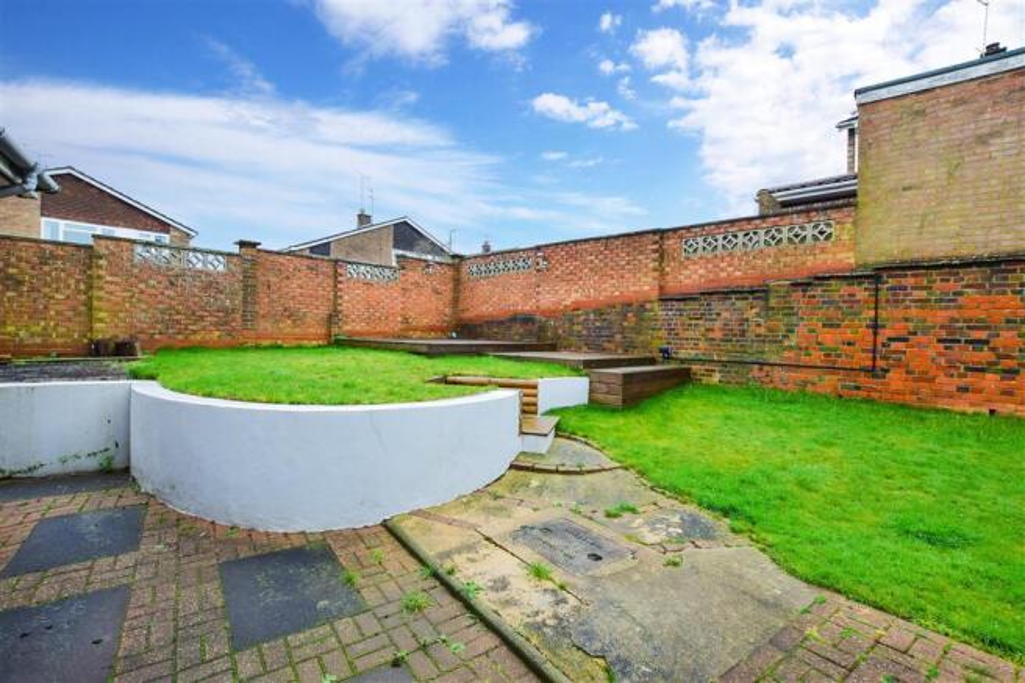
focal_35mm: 15
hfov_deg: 100.4
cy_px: 342
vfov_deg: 77.3
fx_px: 427
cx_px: 512
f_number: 13
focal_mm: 10
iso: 400
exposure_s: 1/60
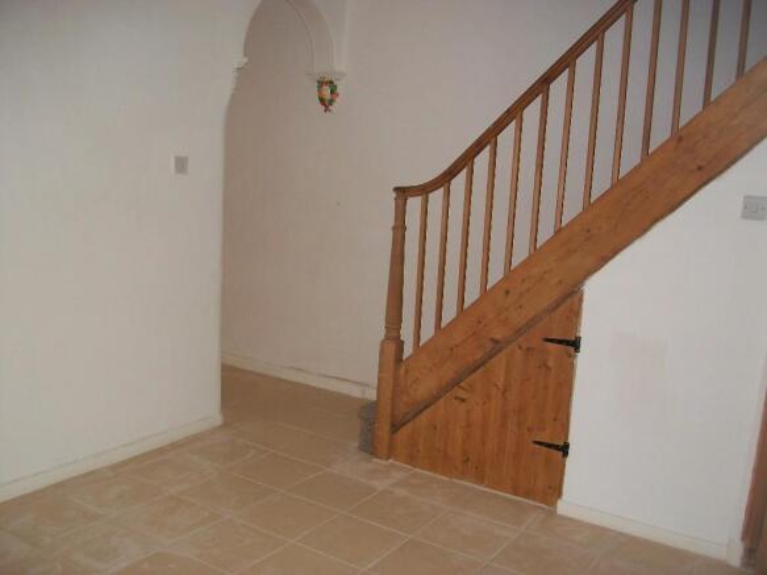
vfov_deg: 41.8
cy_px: 288
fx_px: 753
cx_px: 384
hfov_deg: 54.0
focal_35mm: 34
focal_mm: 5.7
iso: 120
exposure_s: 1/60
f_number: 2.8
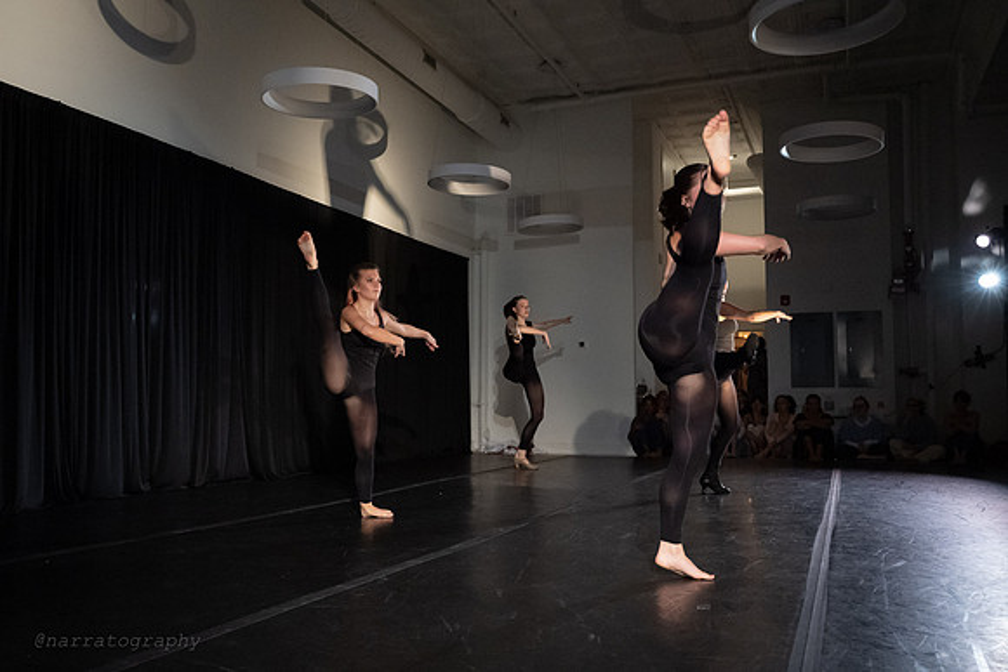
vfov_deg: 41.6
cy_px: 334
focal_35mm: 32
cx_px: 457
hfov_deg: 59.3
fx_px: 884
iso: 6400
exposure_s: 1/400
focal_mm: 28
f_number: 4
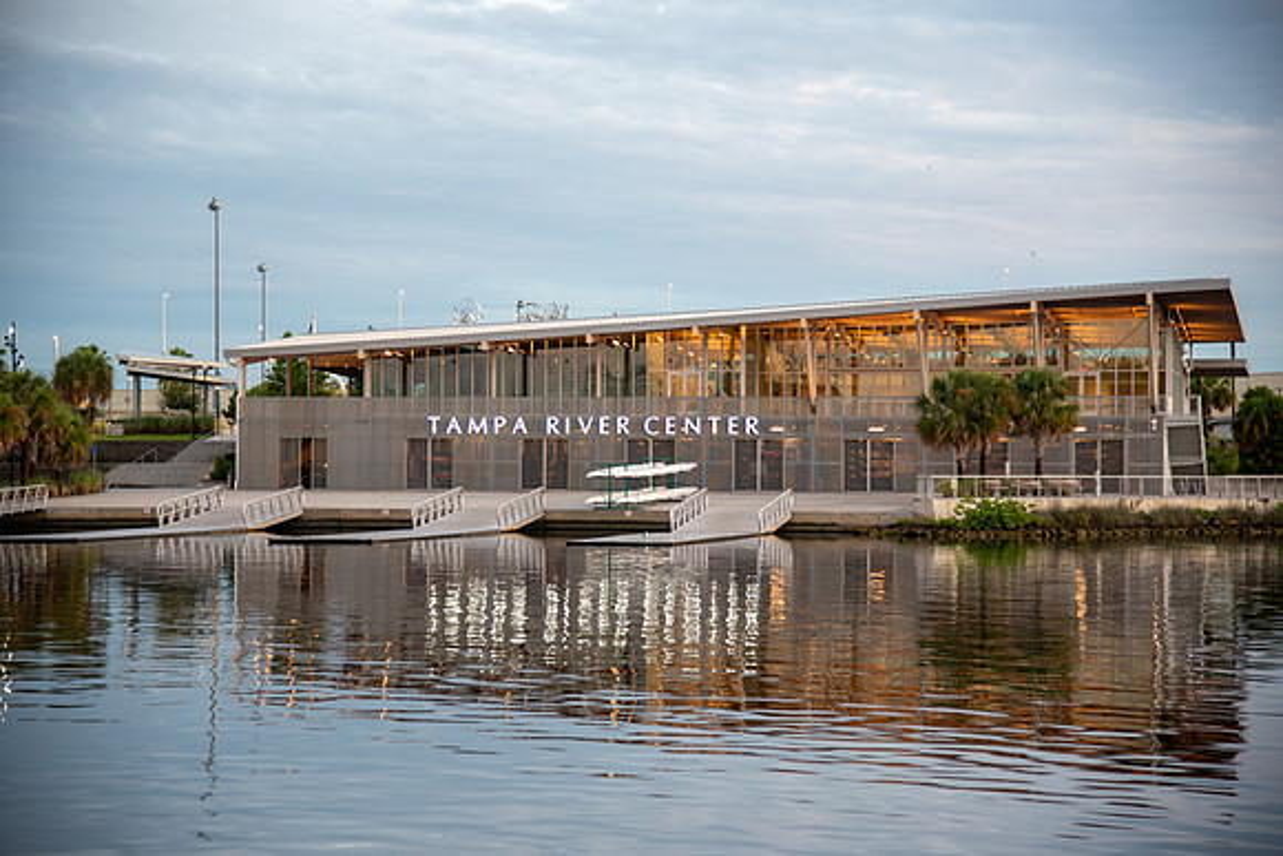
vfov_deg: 16.1
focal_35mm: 85
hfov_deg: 23.9
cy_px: 428
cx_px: 642
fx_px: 3030
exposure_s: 1/100
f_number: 4
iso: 640
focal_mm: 85
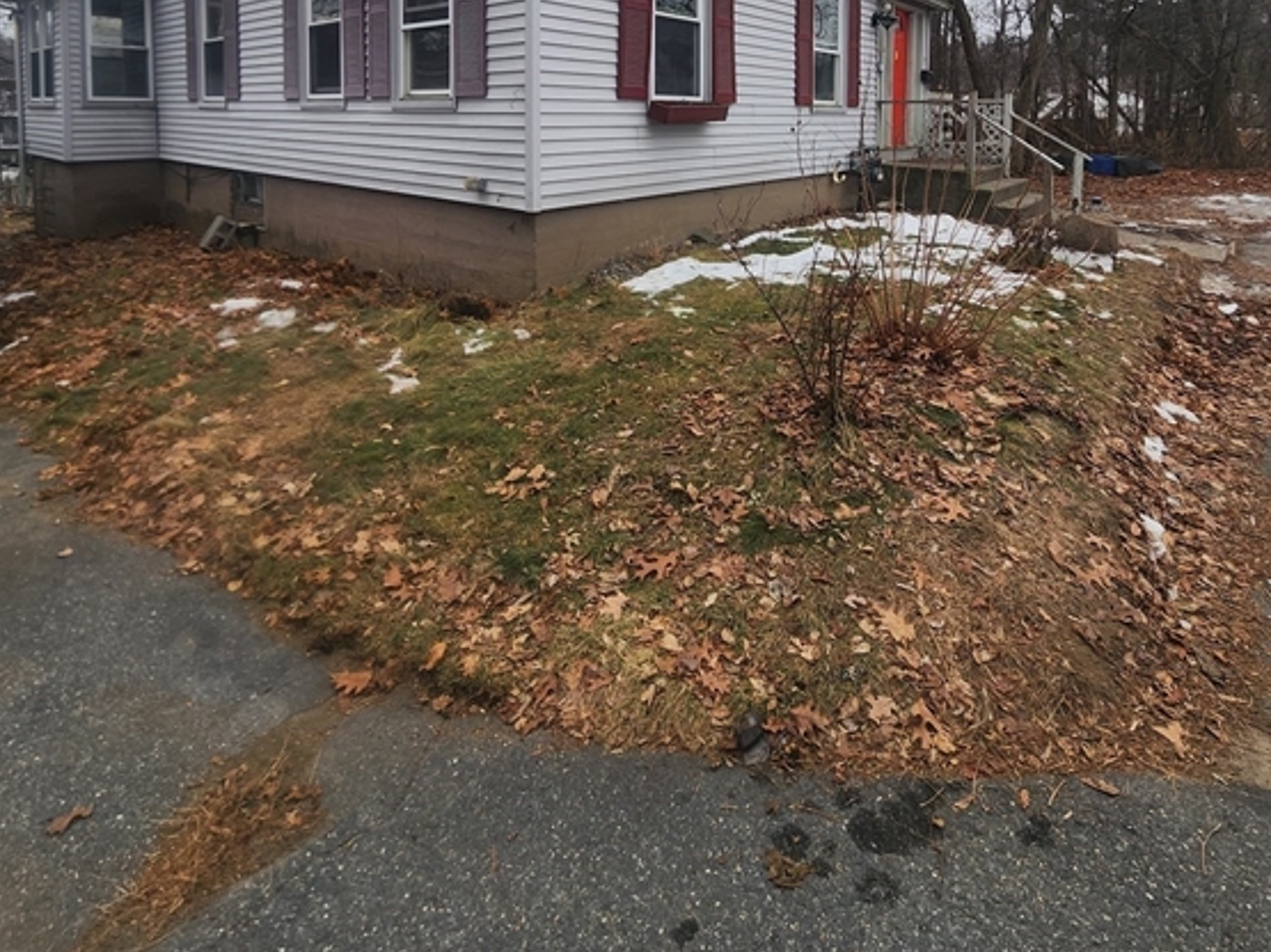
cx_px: 655
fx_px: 661
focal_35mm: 18
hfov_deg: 87.7
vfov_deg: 63.1
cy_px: 144
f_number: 2.2
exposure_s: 1/550
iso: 50
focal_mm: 2.2
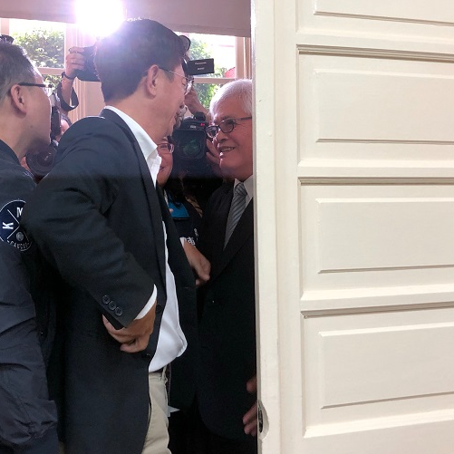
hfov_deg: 40.0
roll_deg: -1.2
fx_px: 623
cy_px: 187
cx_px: 200
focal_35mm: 42
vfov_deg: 39.9
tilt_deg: +0.9
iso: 160
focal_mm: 3.99
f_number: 1.8
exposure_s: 1/60
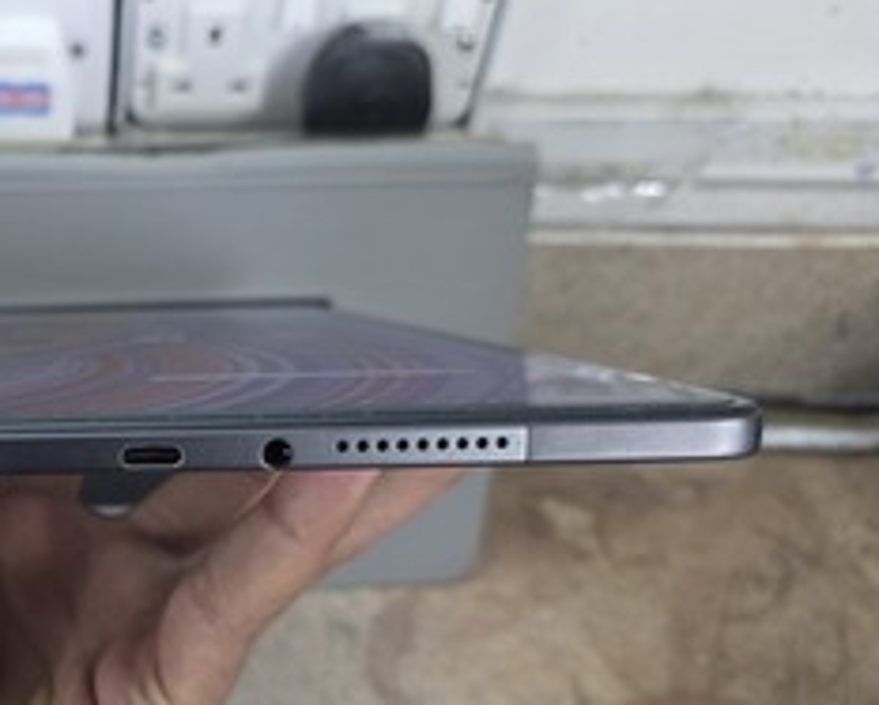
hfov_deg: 38.2
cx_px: 40
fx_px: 1146
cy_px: 417
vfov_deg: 34.1
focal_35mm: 44
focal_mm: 6.3
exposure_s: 1/120
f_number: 1.7
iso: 160
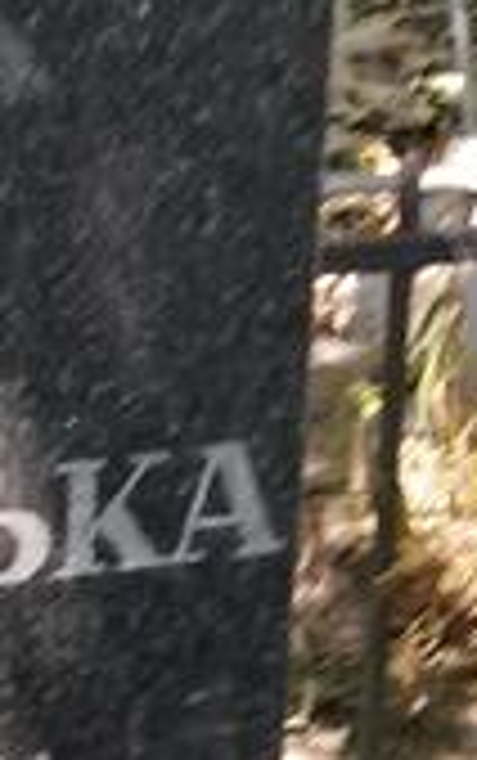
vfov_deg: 22.0
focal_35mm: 94
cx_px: -428
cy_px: 261
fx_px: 1950
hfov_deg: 12.5
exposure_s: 1/50
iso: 40
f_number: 2
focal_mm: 4.6
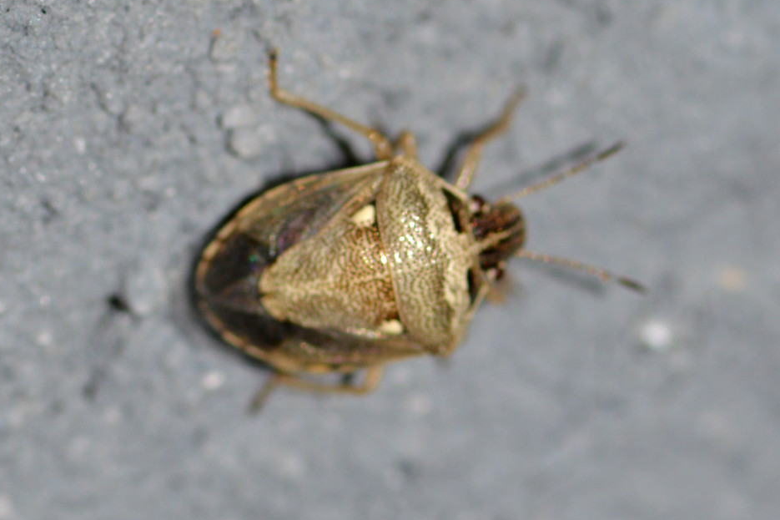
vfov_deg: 8.9
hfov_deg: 13.3
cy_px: 255
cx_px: 380
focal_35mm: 154
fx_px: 3336
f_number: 13
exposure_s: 1/200
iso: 100
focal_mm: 100
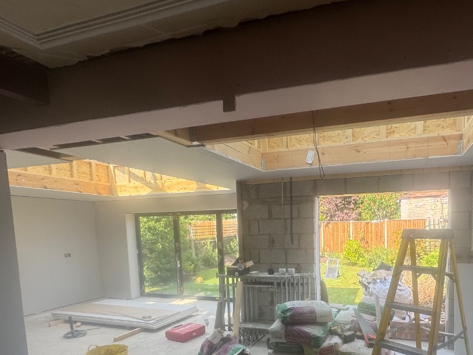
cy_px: 263
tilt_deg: -4.6
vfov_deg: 54.4
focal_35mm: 24
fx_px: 328
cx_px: 300
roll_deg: +1.4
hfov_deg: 70.3
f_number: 2.2
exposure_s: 1/220
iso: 40
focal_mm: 2.22
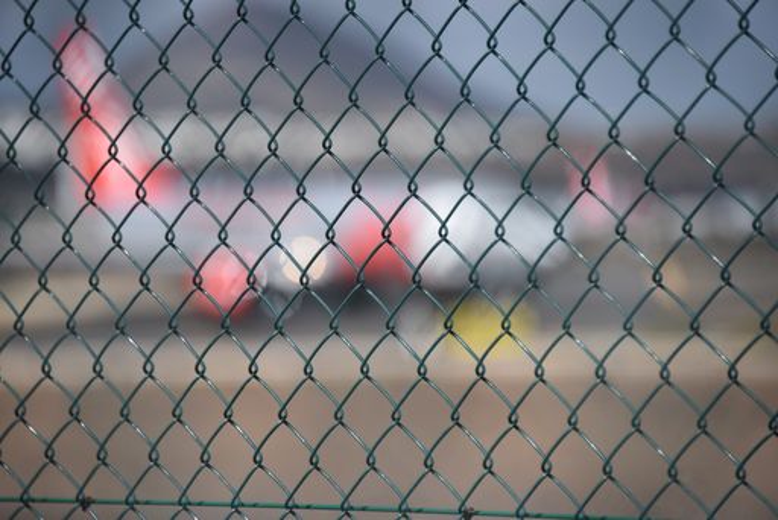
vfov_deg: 4.6
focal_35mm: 300
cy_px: 260
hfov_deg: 6.9
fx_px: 6487
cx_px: 389
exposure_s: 1/5000
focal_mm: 300
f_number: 5.6
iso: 800
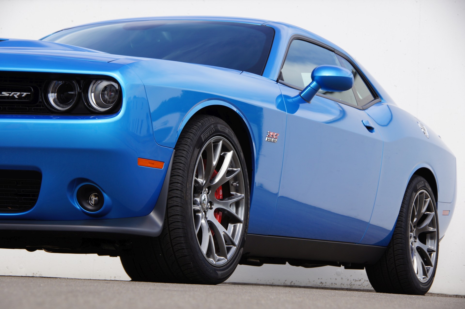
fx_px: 1451
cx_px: 232
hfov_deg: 18.2
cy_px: 154
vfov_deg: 12.1
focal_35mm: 112
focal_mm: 75
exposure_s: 1/160
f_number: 8
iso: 100
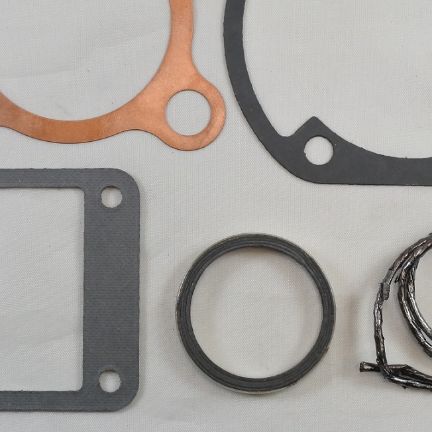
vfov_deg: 26.7
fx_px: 904
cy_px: 148
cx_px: 241
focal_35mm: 64
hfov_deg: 26.9
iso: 400
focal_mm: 12.8
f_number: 4
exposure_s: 1/200
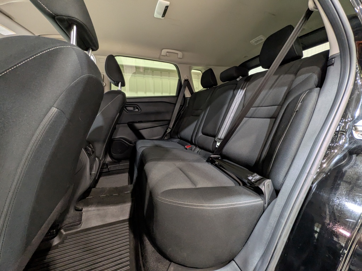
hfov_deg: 102.1
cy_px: 136
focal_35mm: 14
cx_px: 181
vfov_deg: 85.7
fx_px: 146
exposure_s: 1/24
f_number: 2.2
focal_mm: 1.83
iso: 253
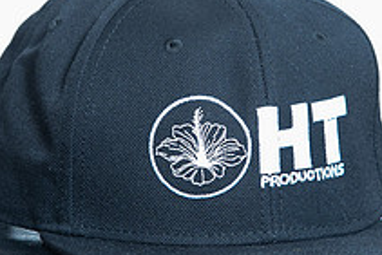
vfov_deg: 4.6
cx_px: 190
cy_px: 123
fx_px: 3207
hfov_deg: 6.8
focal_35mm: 302
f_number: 5.6
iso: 2500
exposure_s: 1/125
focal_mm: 110
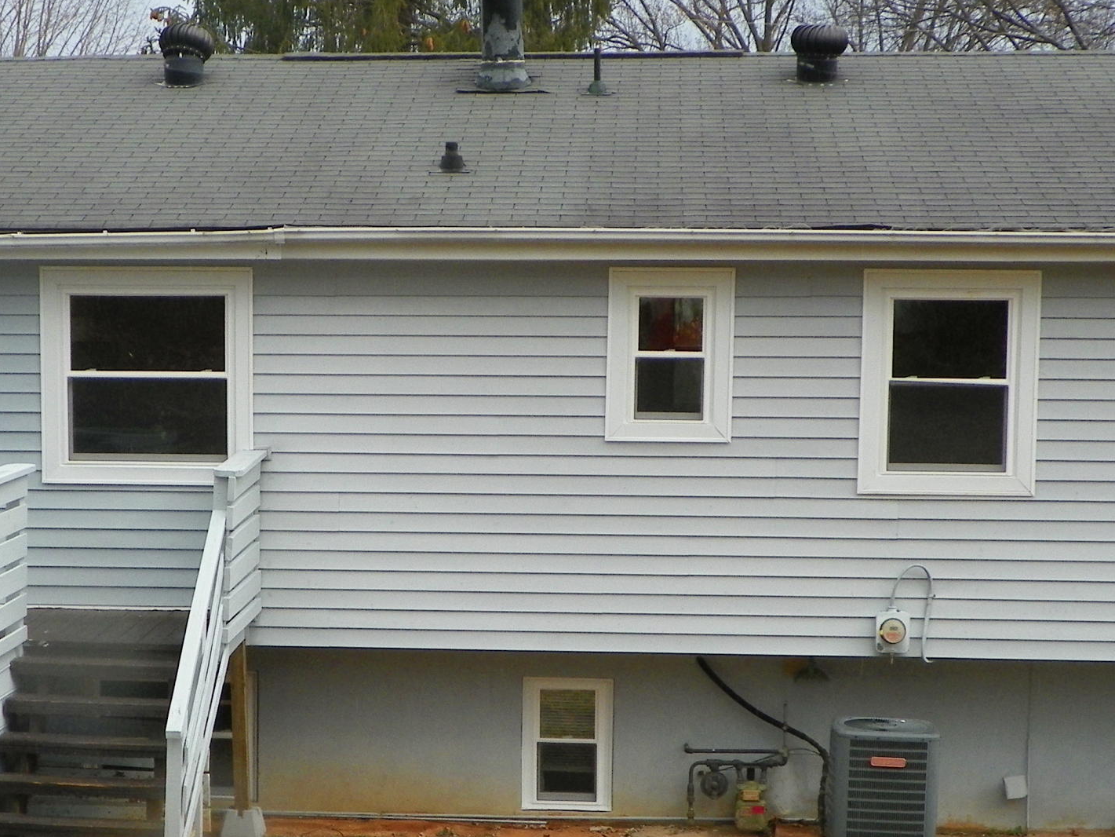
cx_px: 396
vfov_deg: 19.3
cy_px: 591
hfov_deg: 25.6
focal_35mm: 76
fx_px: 2448
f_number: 4
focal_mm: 6.4
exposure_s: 1/250
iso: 64
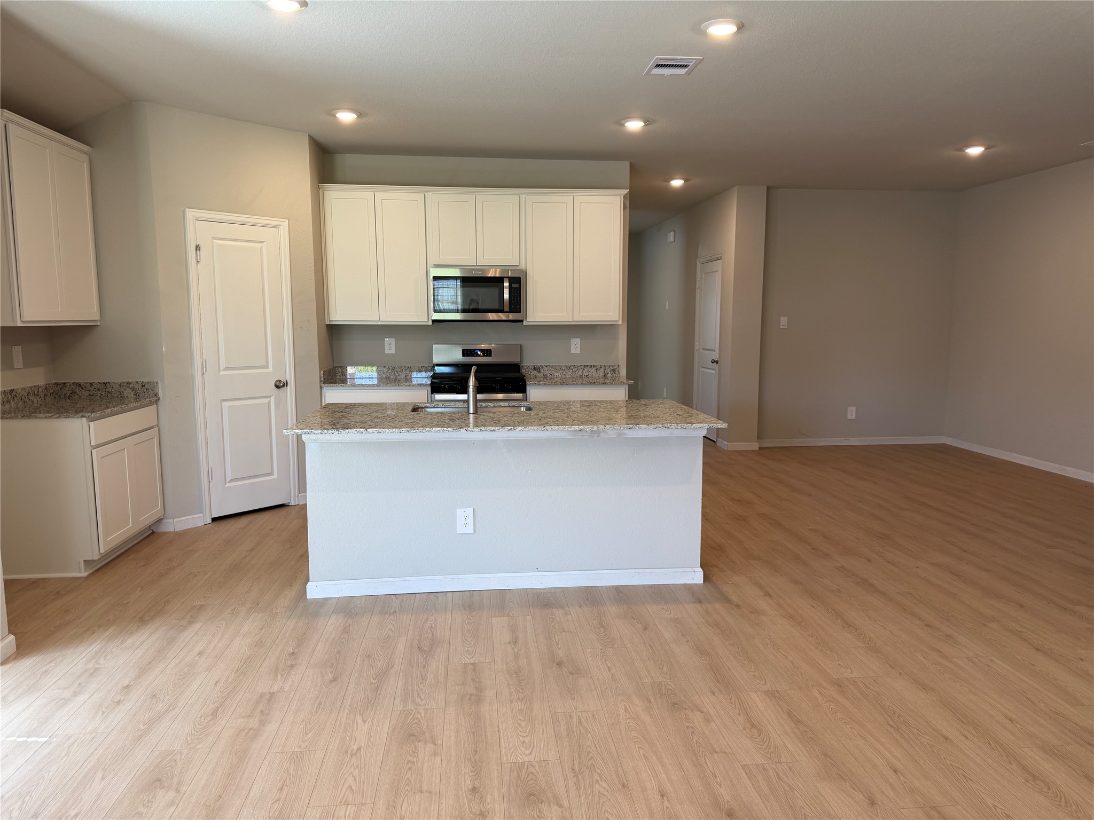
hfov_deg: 71.6
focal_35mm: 24
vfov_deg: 56.8
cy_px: 410
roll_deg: +0.5
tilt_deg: -7.6
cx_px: 547
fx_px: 758
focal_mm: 6.76
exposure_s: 1/120
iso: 100
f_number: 1.78
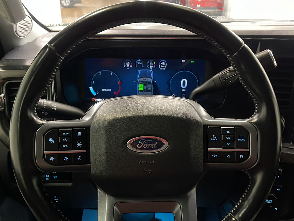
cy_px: 110
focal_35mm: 28
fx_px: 238
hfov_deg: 63.4
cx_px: 147
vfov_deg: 49.7
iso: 1000
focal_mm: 5.1
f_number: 1.6
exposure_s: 1/40
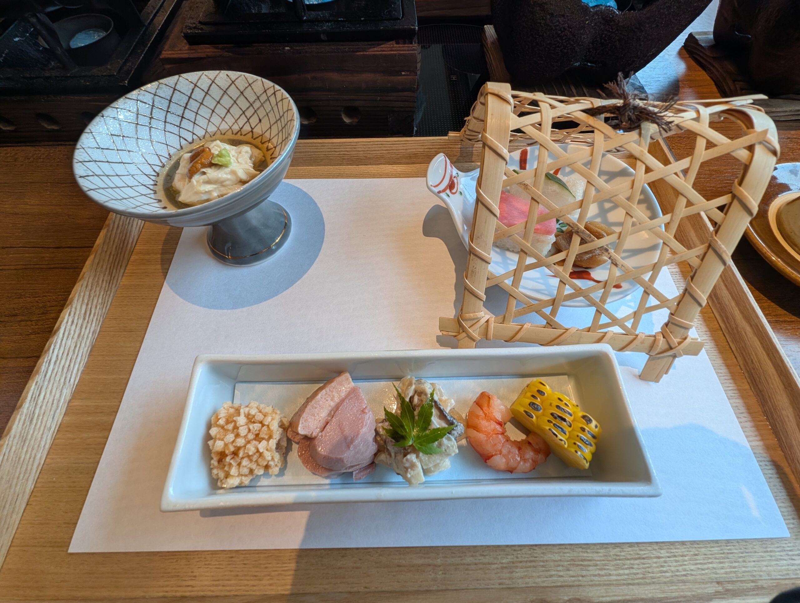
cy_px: 302
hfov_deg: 106.1
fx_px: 301
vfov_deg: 90.1
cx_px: 400
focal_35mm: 13
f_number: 2.2
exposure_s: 1/24.2
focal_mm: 1.95
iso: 55
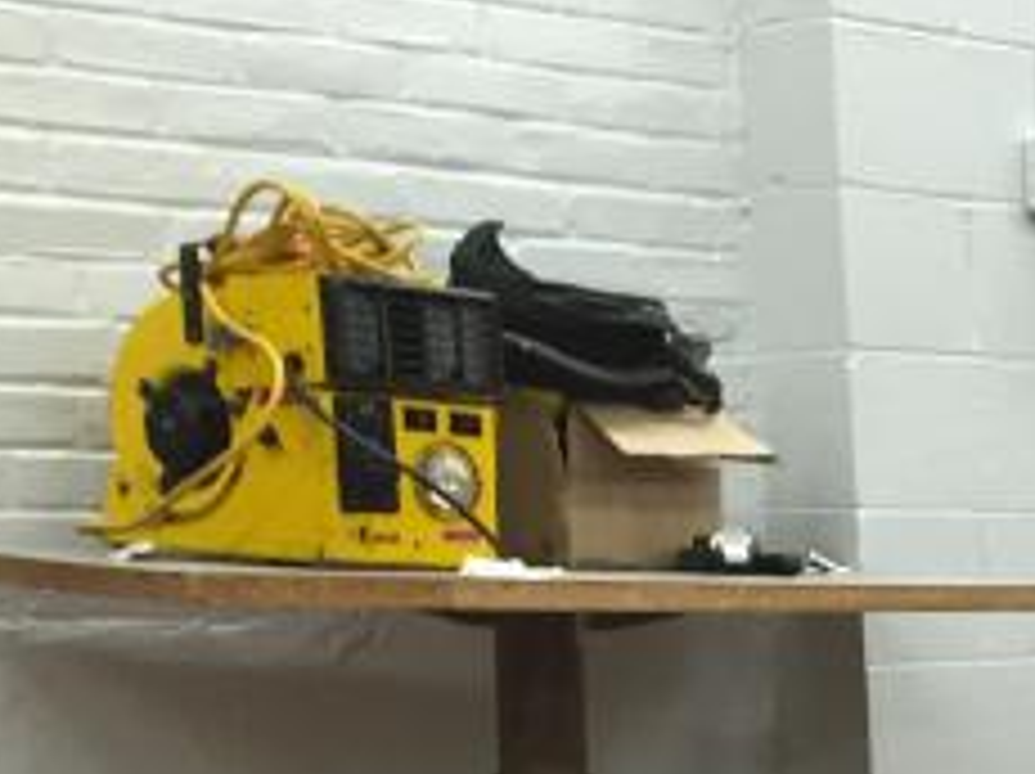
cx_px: 1620
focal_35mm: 101
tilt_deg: -11.6
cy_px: 1152
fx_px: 3017
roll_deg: -0.6
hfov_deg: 17.3
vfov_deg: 13.8
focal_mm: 4.15
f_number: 2.2
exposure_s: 1/30
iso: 125
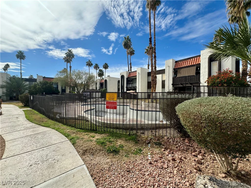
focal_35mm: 14
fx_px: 102
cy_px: 94
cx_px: 126
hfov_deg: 102.1
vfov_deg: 85.7
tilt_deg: -0.9
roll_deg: -1.1
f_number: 2.2
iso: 40
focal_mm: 2.22
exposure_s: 1/1927
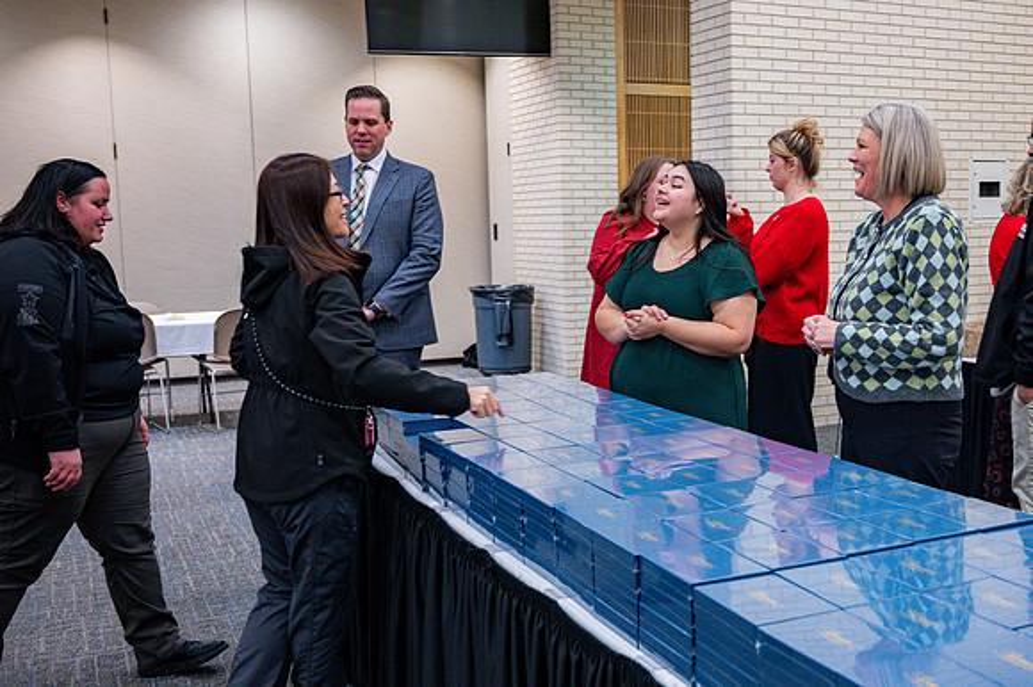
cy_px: 355
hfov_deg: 46.4
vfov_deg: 32.4
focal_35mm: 41
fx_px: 1182
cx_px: 694
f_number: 4
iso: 1000
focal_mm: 30.5
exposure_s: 1/200
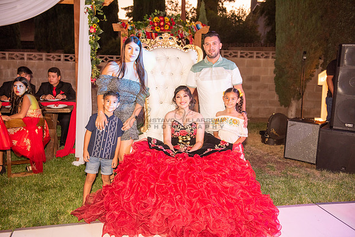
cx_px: 178
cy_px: 118
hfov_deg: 50.7
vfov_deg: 35.1
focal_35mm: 38
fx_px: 375
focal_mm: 38
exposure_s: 1/125
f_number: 3.5
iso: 1600
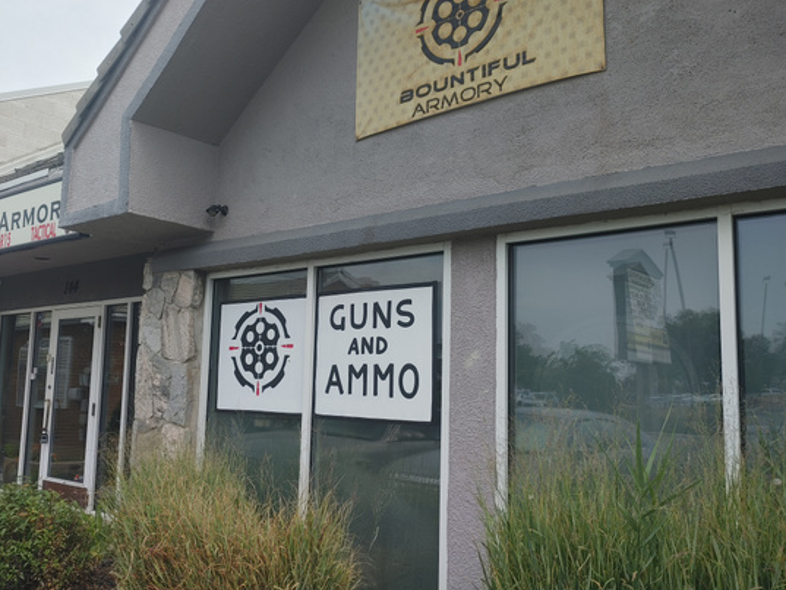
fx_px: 704
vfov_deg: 45.5
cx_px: 340
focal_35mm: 31
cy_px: 299
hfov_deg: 58.1
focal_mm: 5.58
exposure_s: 1/2174
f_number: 1.8
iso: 50
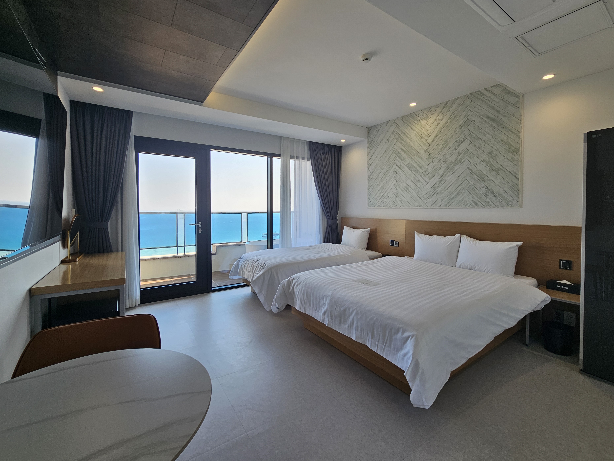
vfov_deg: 85.6
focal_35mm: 14
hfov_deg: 102.1
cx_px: 312
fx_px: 248
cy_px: 215
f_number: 2.2
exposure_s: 1/215
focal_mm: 2.2
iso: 50
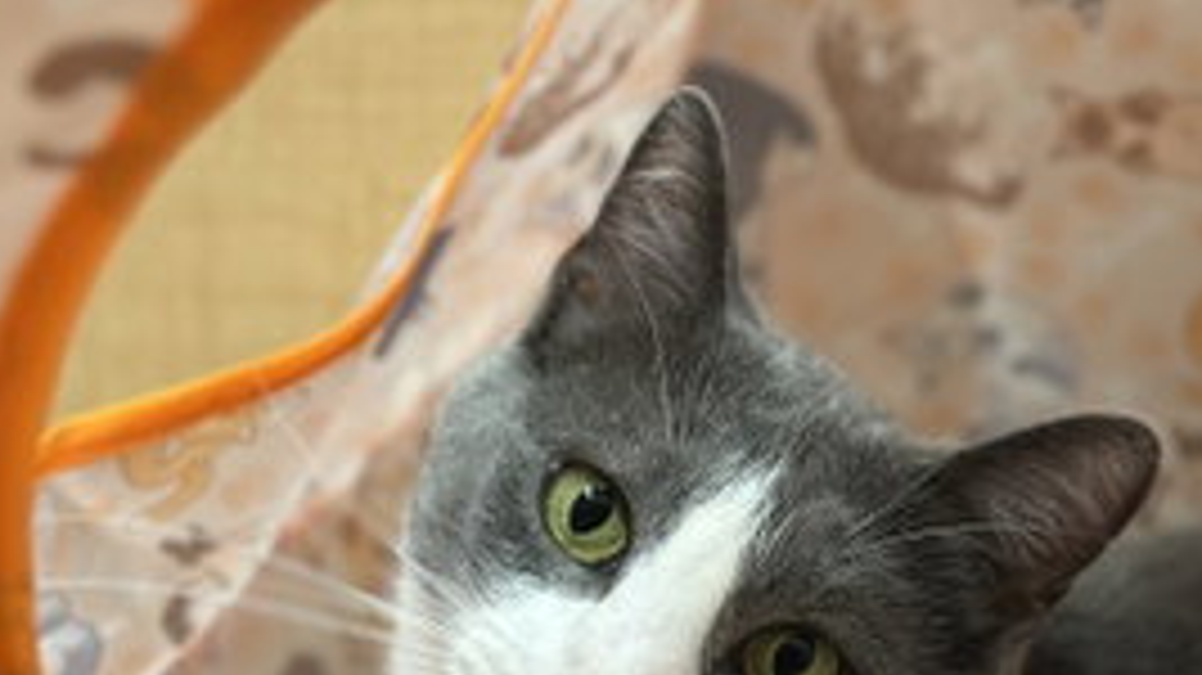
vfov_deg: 12.3
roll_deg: -3.0
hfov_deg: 21.7
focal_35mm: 98
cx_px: 788
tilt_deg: -18.4
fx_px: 3123
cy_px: 551
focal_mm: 6.86
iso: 400
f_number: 1.78
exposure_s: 1/59
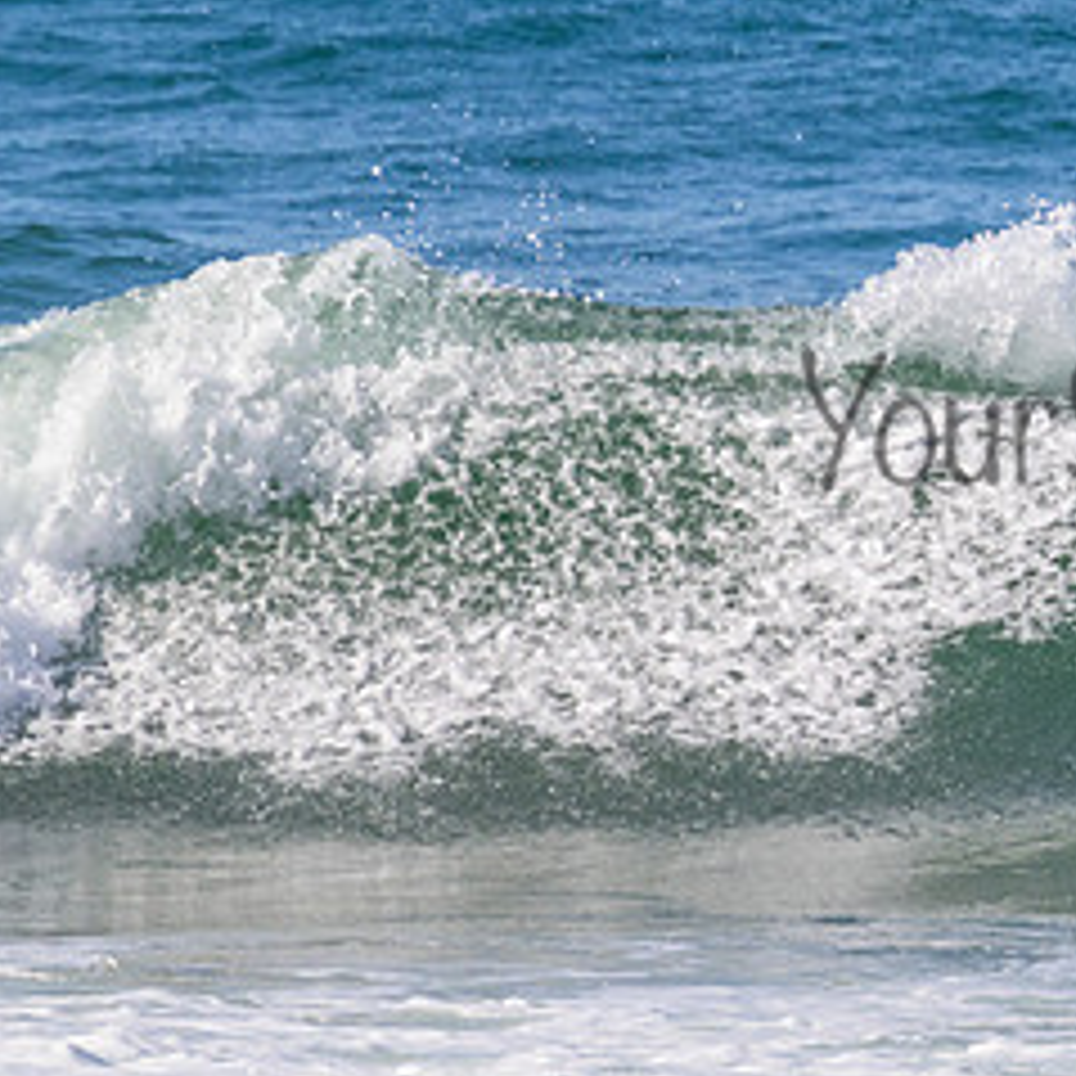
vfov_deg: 1.1
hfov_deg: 1.1
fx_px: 57991
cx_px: 1265
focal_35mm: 1649
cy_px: 380
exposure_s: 1/2000
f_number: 11
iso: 1600
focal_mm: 800
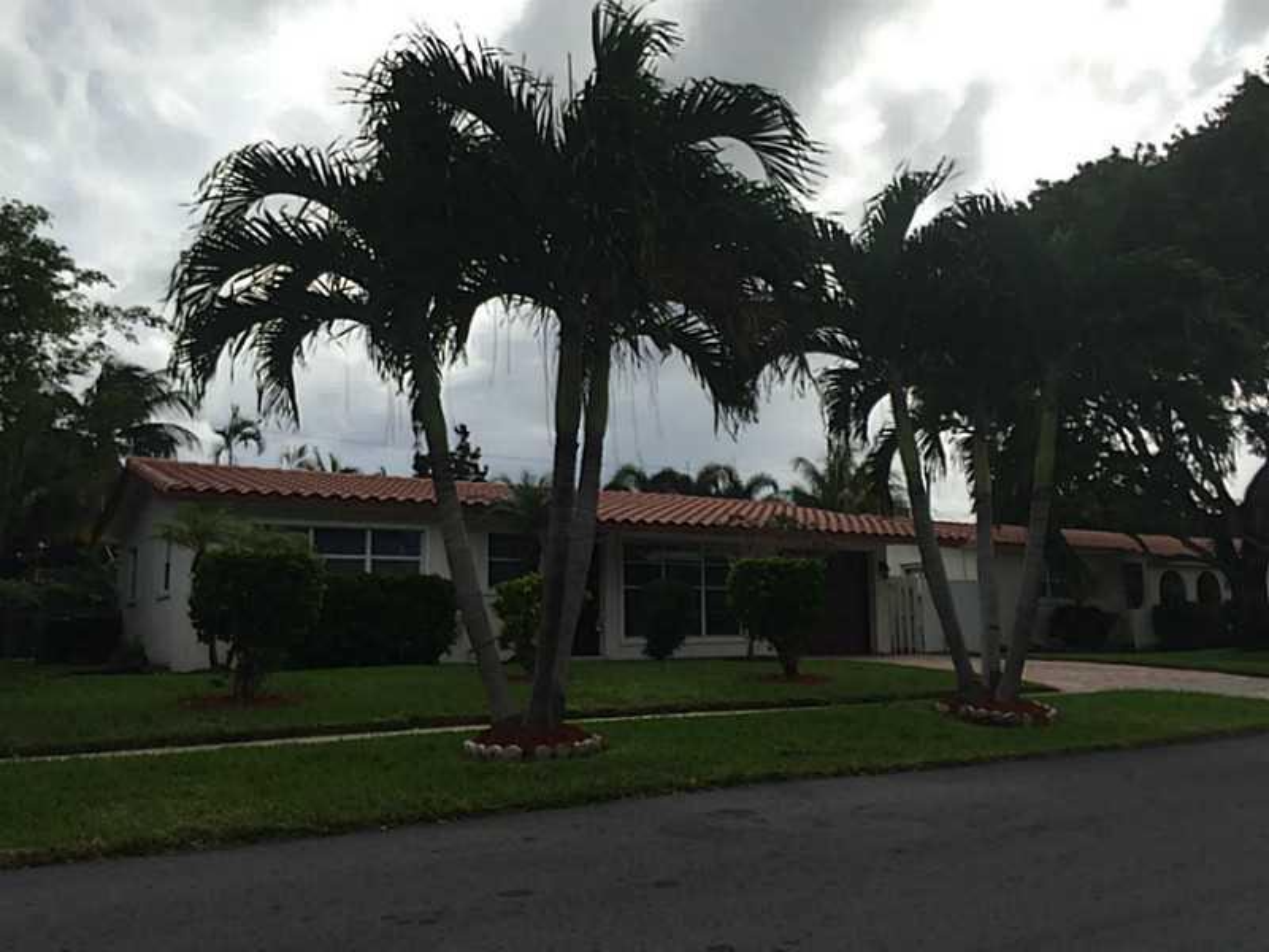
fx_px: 1063
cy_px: 476
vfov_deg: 48.2
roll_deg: +0.8
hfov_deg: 61.7
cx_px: 634
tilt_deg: +7.8
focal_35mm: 29
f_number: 2.2
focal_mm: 4.15
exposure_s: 1/1883
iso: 32
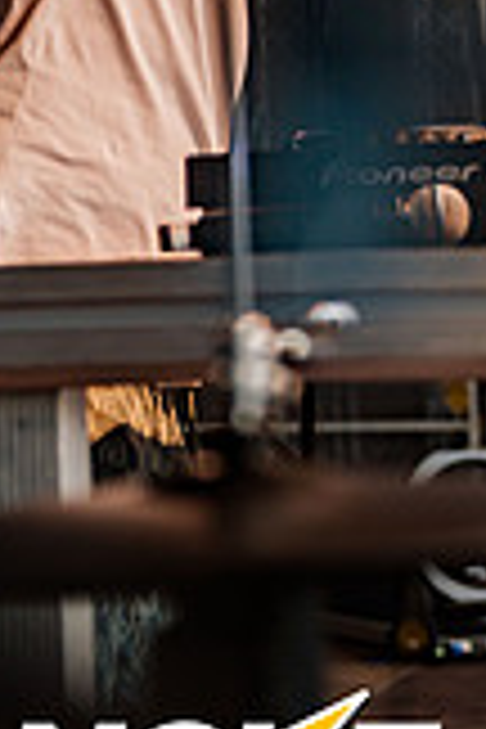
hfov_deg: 9.0
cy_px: -58
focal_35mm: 153
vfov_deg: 13.2
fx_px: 3098
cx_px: 225
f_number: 2.5
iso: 250
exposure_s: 1/160
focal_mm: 55
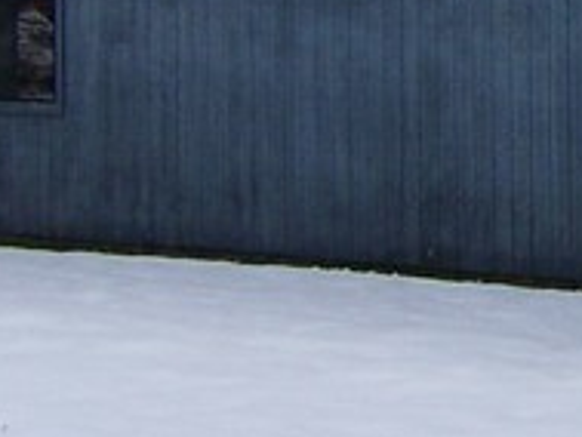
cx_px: 1266
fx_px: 3281
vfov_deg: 7.5
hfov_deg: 9.3
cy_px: -138
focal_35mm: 195
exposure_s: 1/640
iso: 64
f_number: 2.8
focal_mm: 5.85
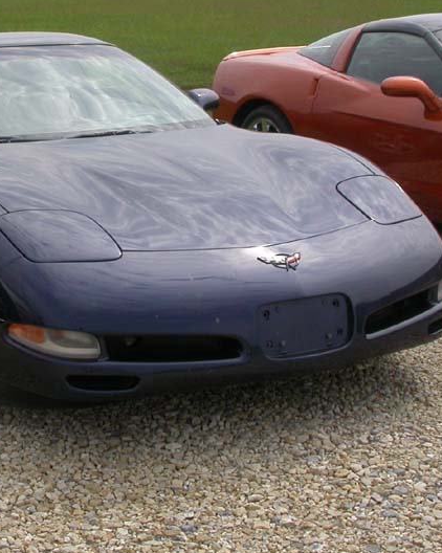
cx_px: 69
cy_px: 181
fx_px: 1178
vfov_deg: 26.3
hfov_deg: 20.9
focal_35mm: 72
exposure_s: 1/364
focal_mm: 7.85
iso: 100
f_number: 7.5
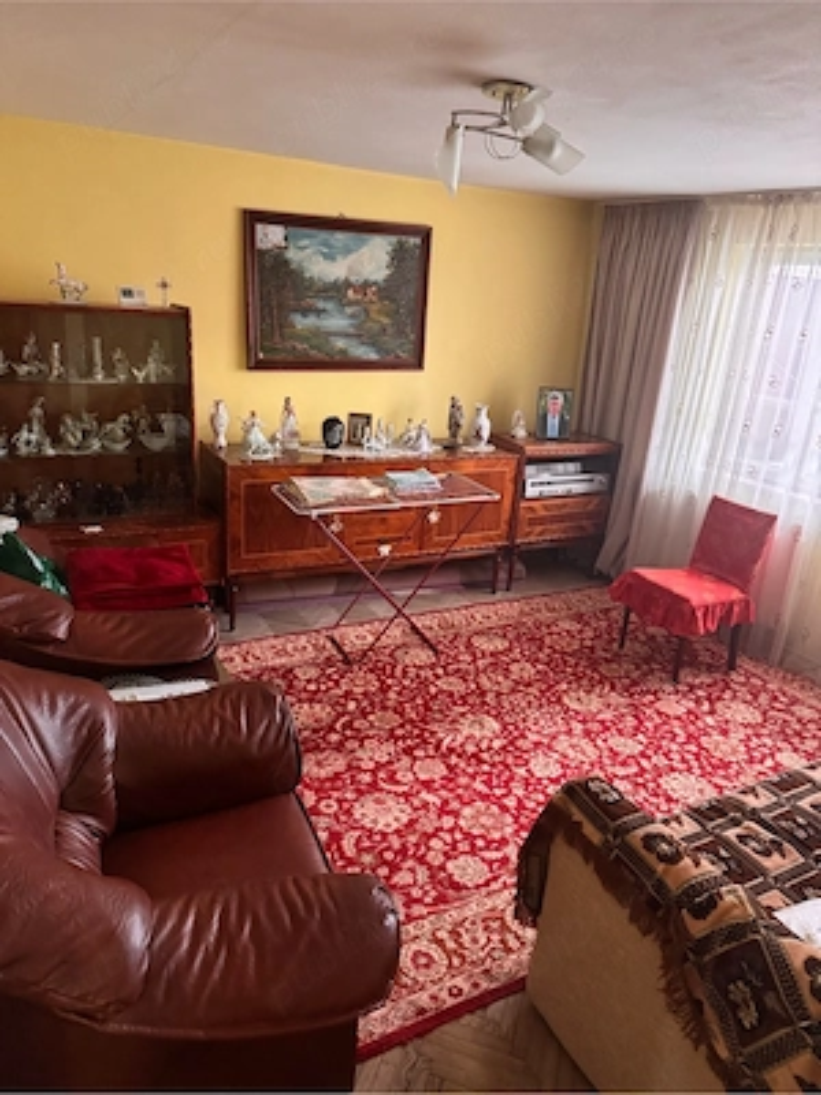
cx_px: 410
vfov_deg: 71.6
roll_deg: -4.8
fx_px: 759
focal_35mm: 24
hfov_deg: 56.8
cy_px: 548
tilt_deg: -18.2
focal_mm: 6.76
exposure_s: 1/42
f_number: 1.78
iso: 800
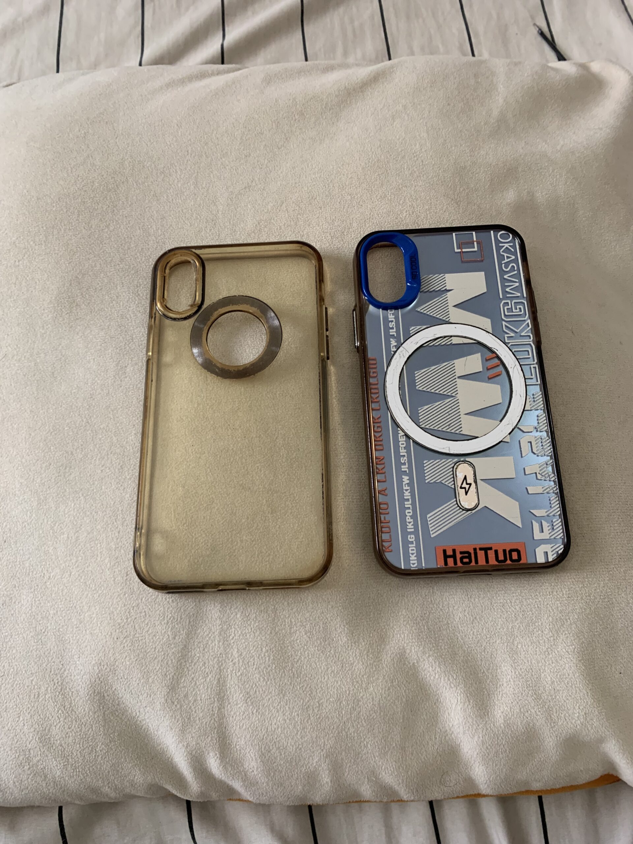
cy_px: 422
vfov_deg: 67.3
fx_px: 634
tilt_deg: -69.8
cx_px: 316
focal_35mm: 26
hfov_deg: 53.1
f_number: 1.8
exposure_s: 1/50
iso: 160
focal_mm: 4.25
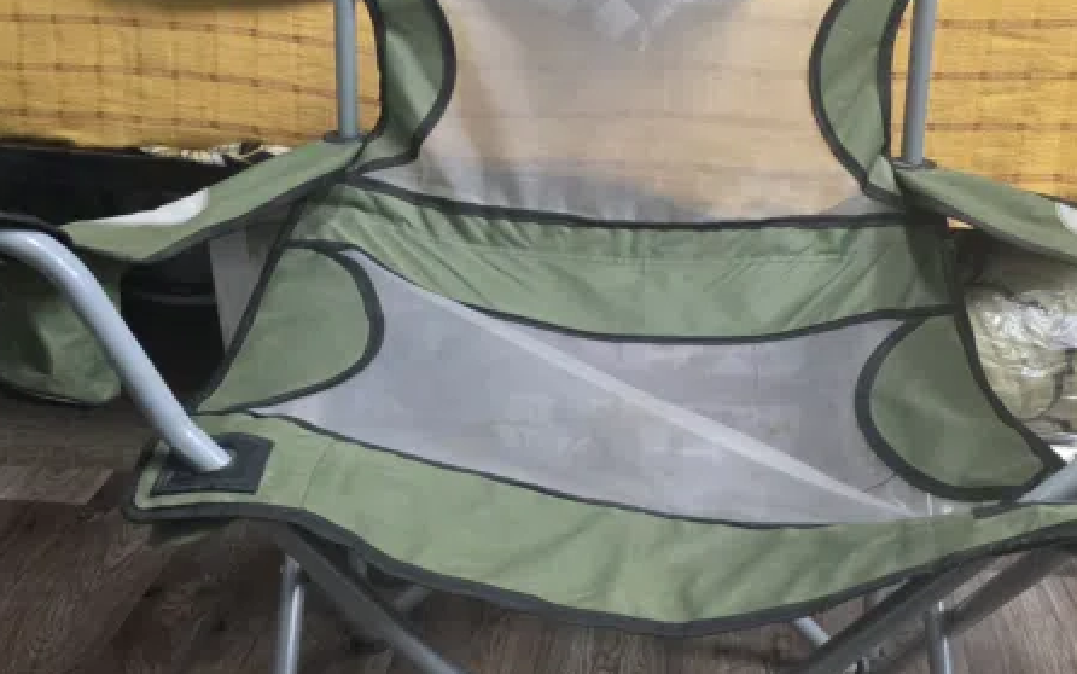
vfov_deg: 36.3
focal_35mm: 35
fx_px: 1028
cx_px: 635
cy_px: 370
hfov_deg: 55.0
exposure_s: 1/101
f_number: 1.7
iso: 1000
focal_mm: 6.3
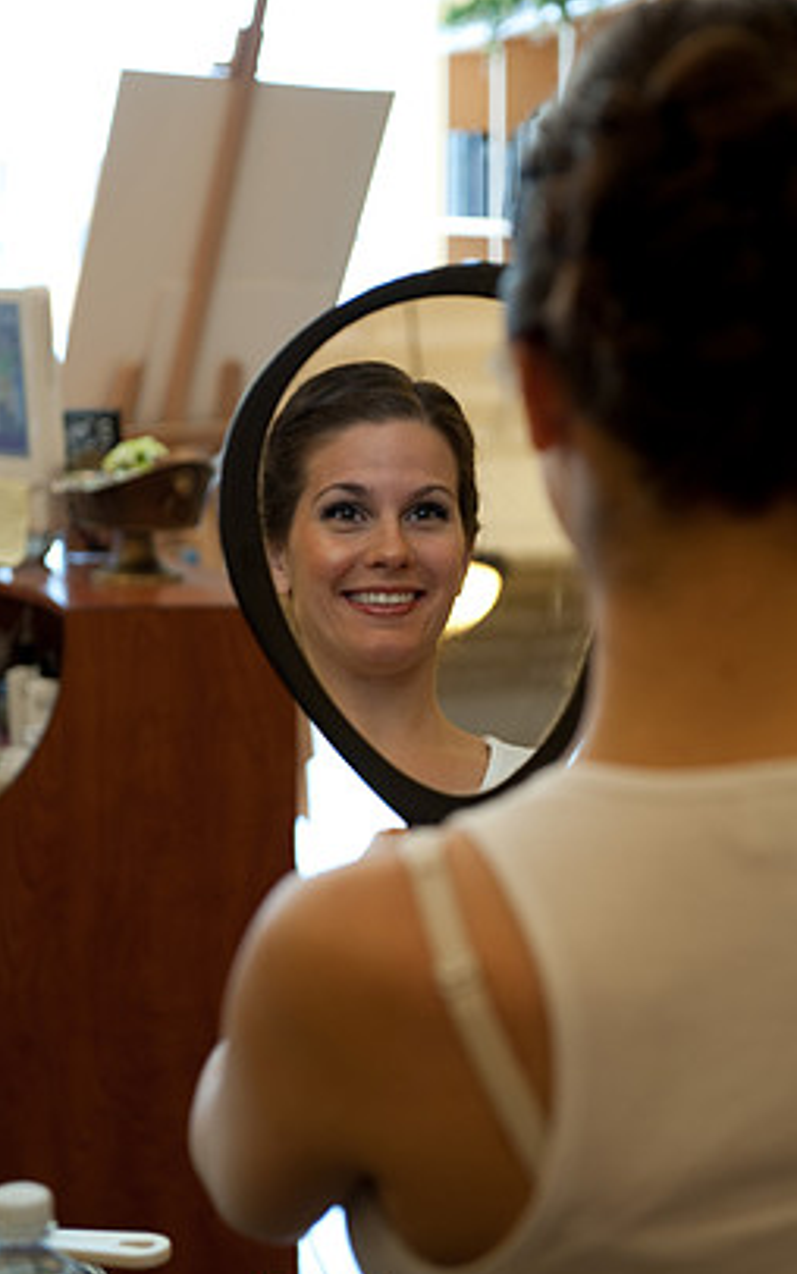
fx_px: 2744
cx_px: 463
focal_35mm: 79
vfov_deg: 26.1
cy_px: 621
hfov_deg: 16.5
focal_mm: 70
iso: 400
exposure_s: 1/80
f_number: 4
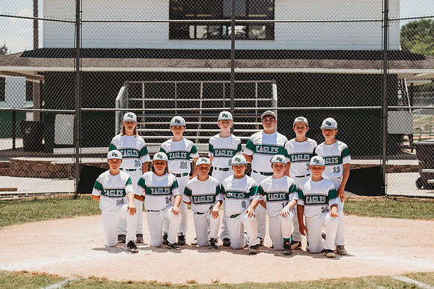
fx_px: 1025
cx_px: 217
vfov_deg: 16.1
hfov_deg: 23.9
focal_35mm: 85
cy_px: 144
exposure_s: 1/2500
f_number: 2.8
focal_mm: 85
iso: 100
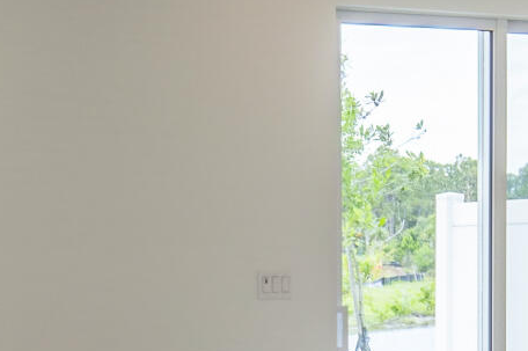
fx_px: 2022
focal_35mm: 138
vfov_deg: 9.7
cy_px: 455
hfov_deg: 14.9
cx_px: 295
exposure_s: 1/500
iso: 200
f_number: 4
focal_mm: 14
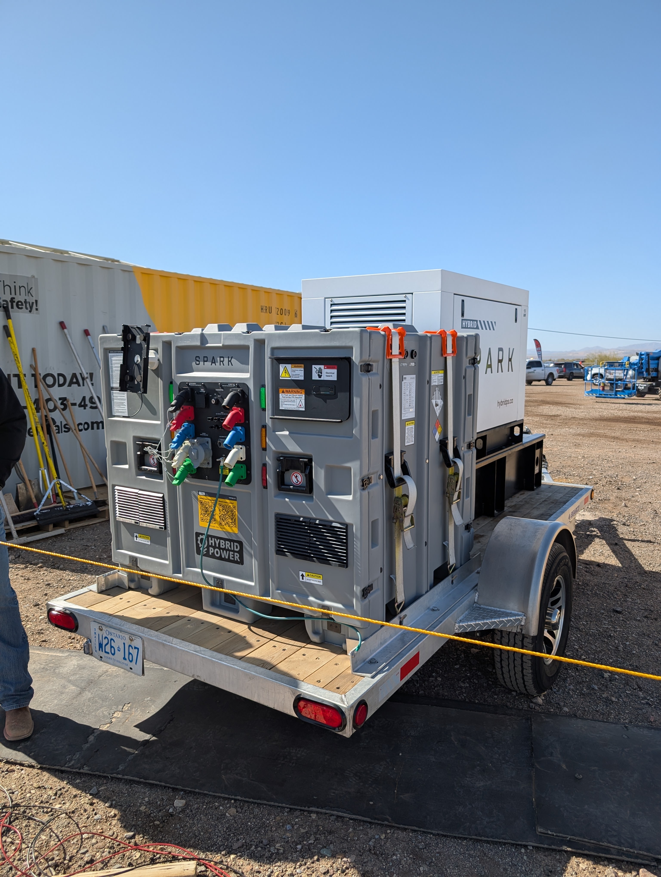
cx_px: 330
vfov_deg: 71.5
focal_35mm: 24
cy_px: 438
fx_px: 610
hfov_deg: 56.9
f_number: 1.68
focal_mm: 6.9
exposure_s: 1/892
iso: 20
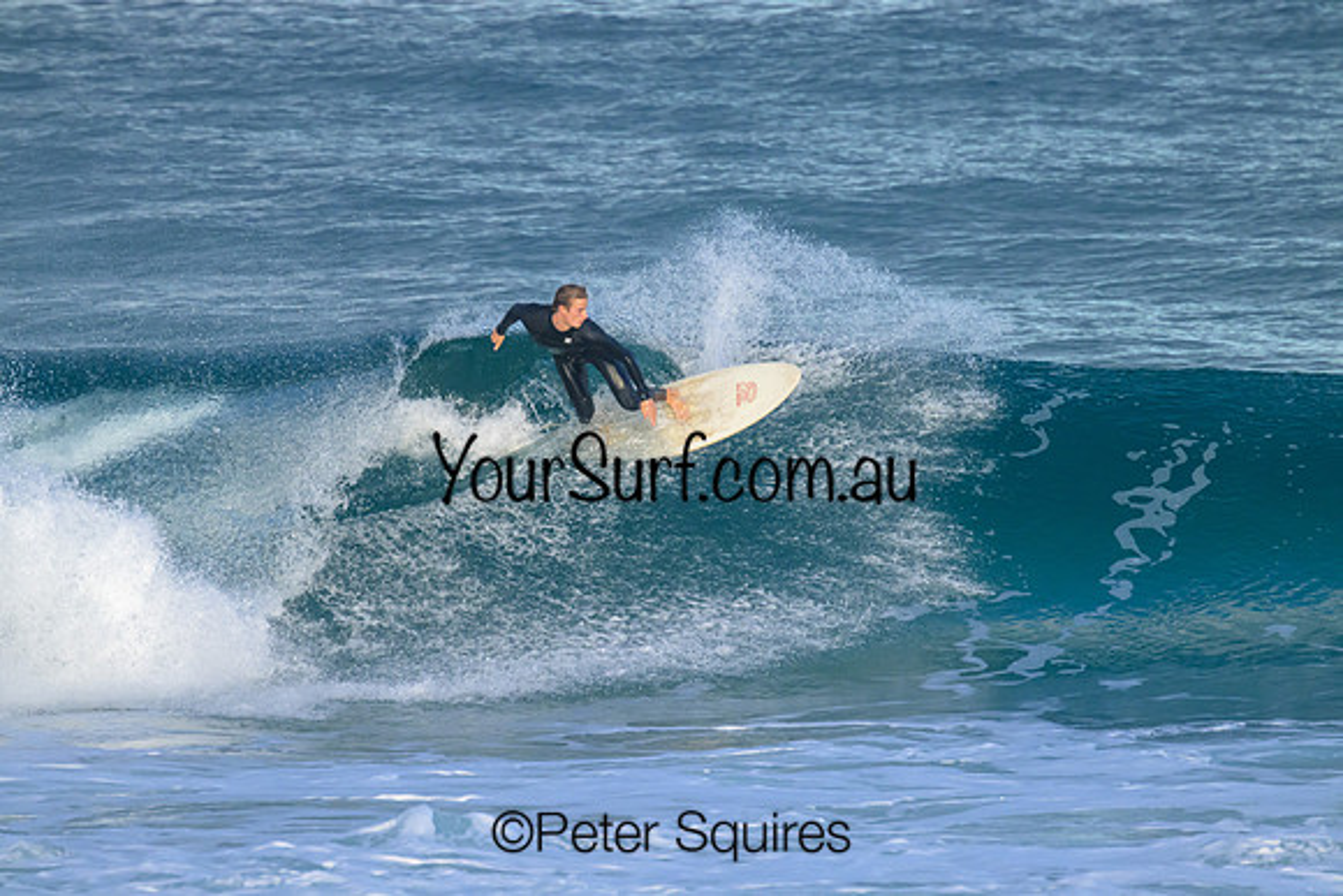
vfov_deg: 2.0
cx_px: 672
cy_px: 448
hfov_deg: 2.9
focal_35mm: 700
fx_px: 26119
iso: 3600
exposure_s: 1/1600
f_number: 11
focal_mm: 700
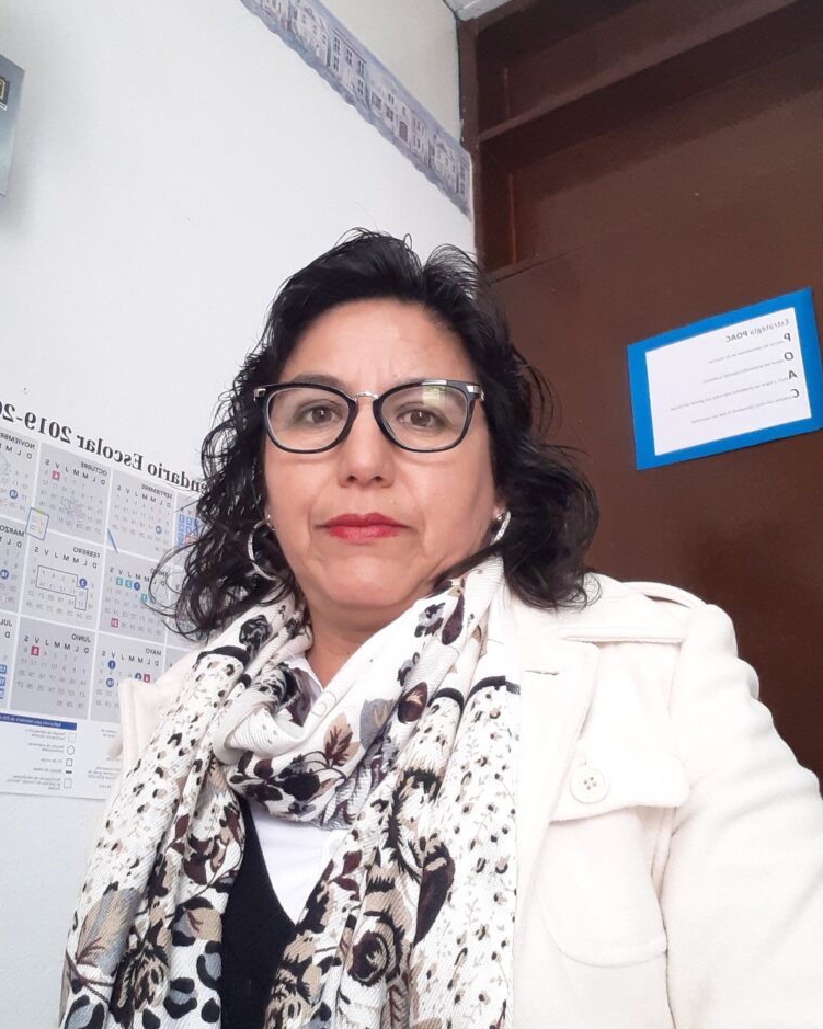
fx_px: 1005
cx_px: 418
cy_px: 488
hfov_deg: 44.5
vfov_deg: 54.2
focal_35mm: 33
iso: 250
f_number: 2
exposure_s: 1/60
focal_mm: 2.61
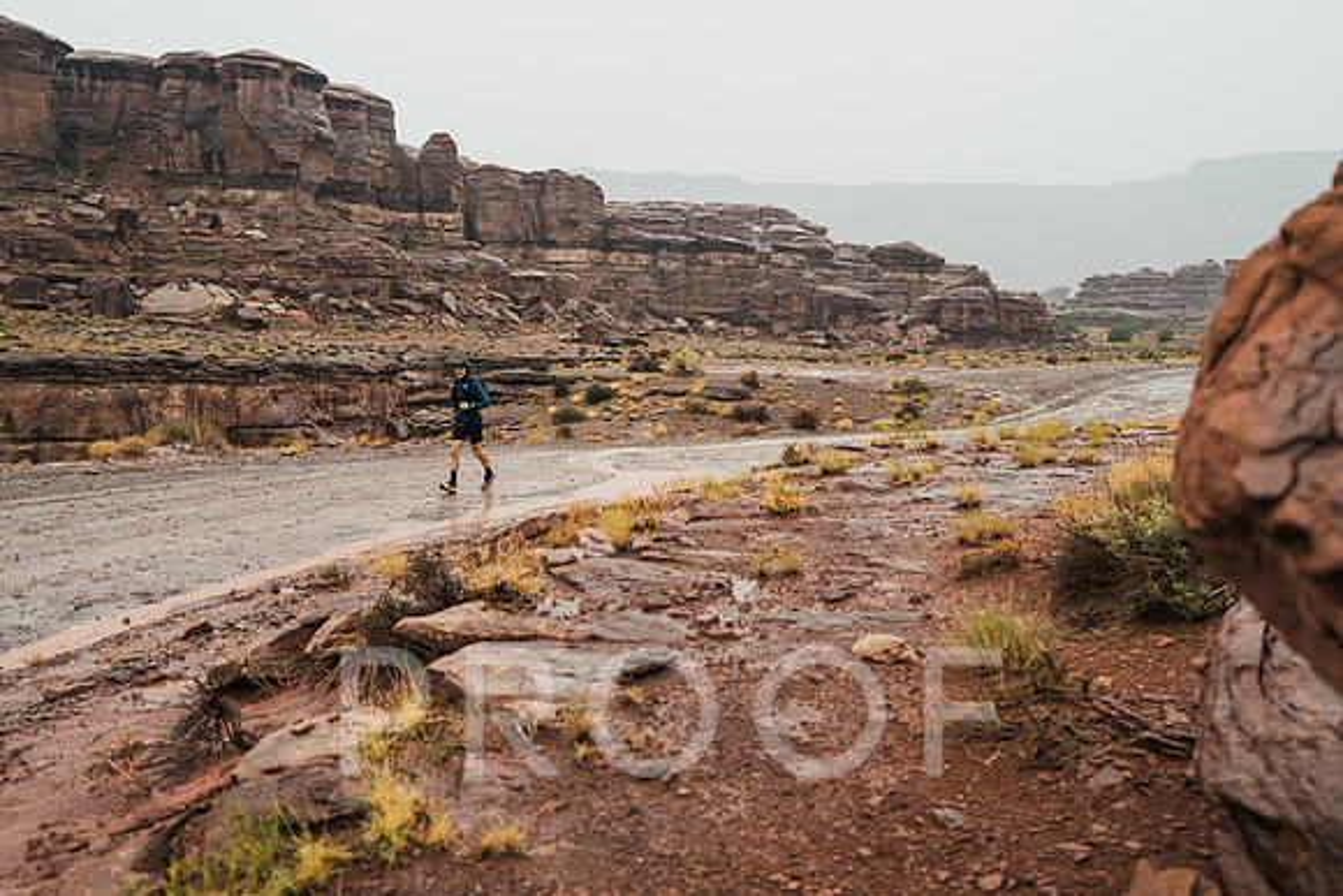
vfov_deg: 42.3
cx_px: 672
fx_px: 1157
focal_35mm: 31
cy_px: 448
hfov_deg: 60.3
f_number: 2.8
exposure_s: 1/400
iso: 2000
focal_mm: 30
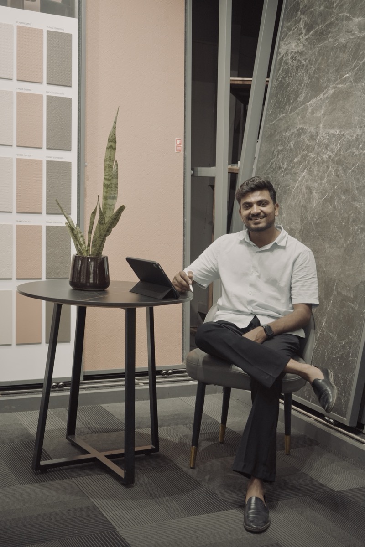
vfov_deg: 42.7
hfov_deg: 29.2
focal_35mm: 46
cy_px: 274
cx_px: 182
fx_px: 700
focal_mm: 46
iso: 6400
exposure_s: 1/200
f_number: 5.6
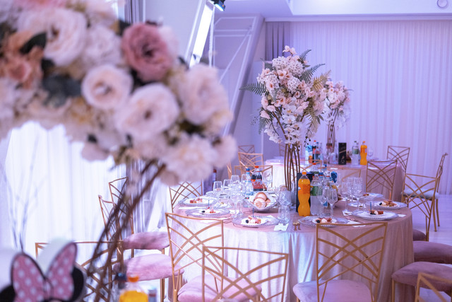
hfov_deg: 43.6
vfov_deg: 29.9
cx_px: 226
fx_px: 565
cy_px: 151
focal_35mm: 45
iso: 1000
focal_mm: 30
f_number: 1.4
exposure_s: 1/100
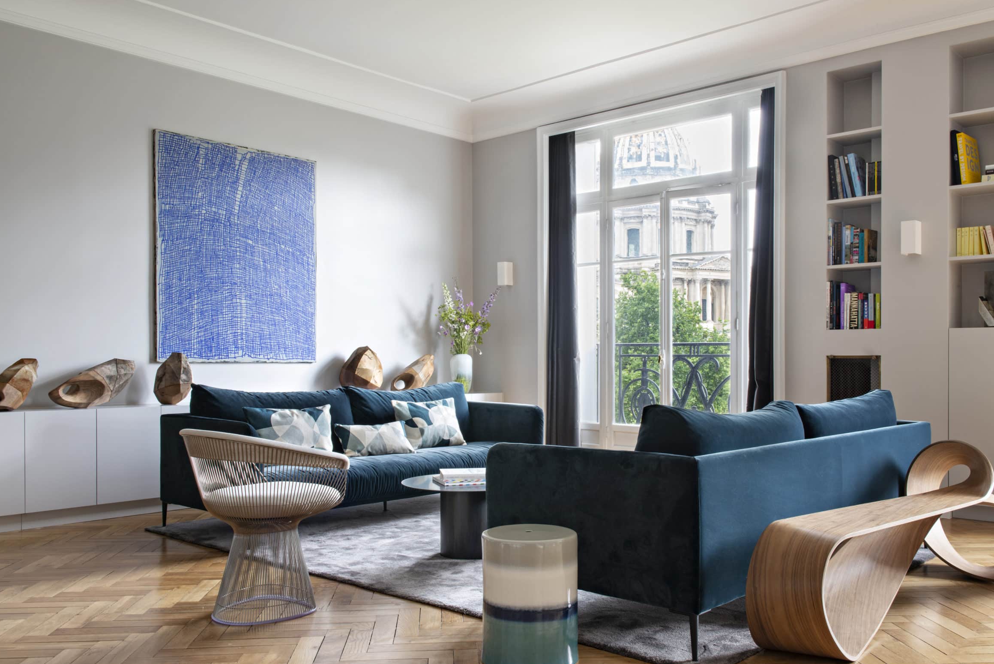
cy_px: 350
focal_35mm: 32
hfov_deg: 58.6
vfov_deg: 41.1
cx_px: 535
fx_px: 884
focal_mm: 29
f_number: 14
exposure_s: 3
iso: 160
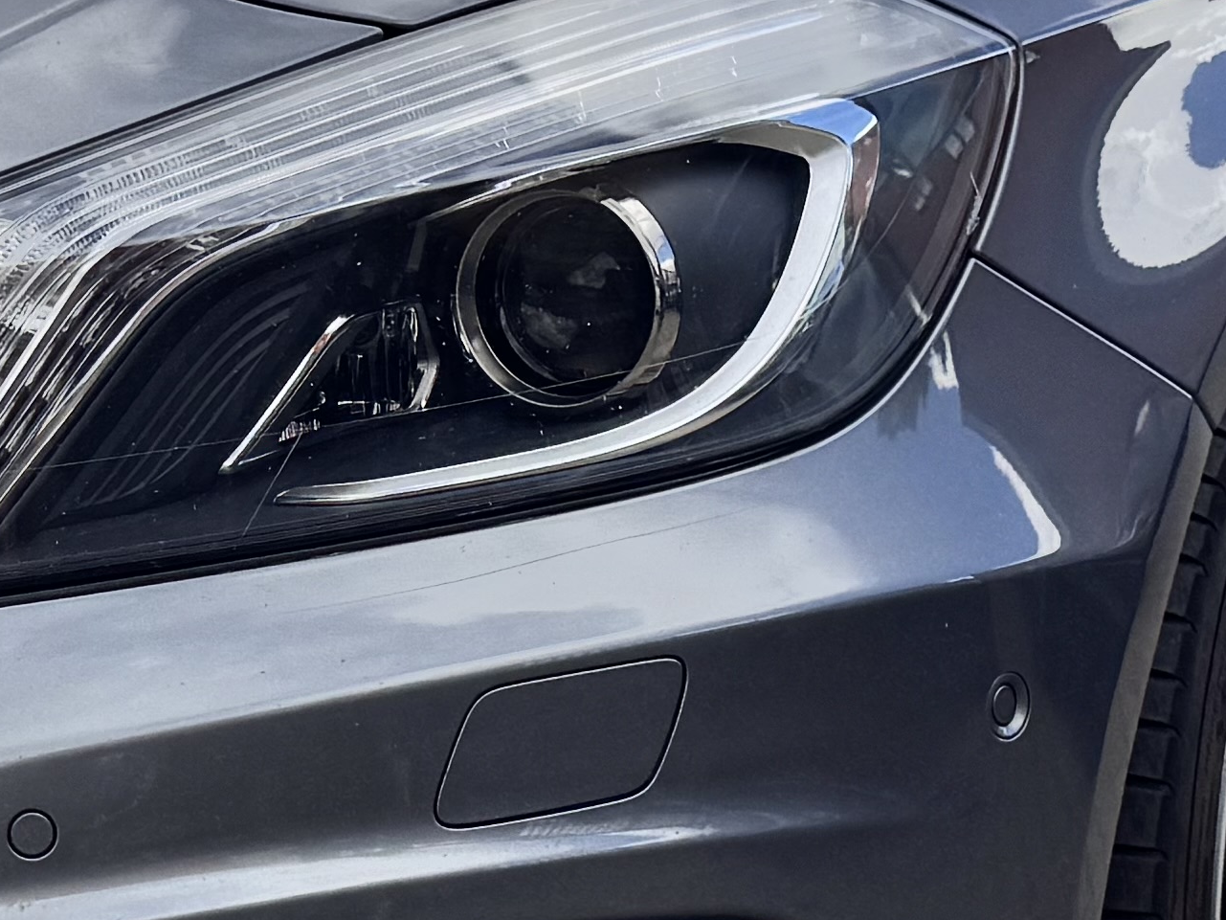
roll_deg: +0.6
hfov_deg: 18.3
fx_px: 3790
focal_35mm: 107
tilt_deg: -5.8
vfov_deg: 13.8
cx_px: 319
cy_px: 375
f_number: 1.78
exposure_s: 1/4608
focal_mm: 6.76
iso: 80
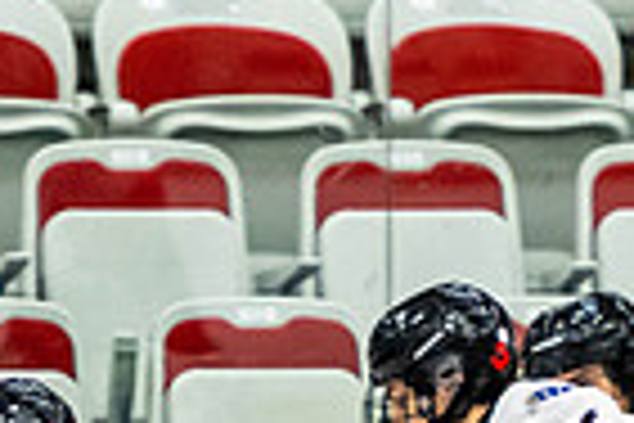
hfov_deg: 2.0
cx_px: 666
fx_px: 17962
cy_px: 850
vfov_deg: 1.3
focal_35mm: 1020
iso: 2800
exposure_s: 1/640
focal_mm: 160
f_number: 2.8
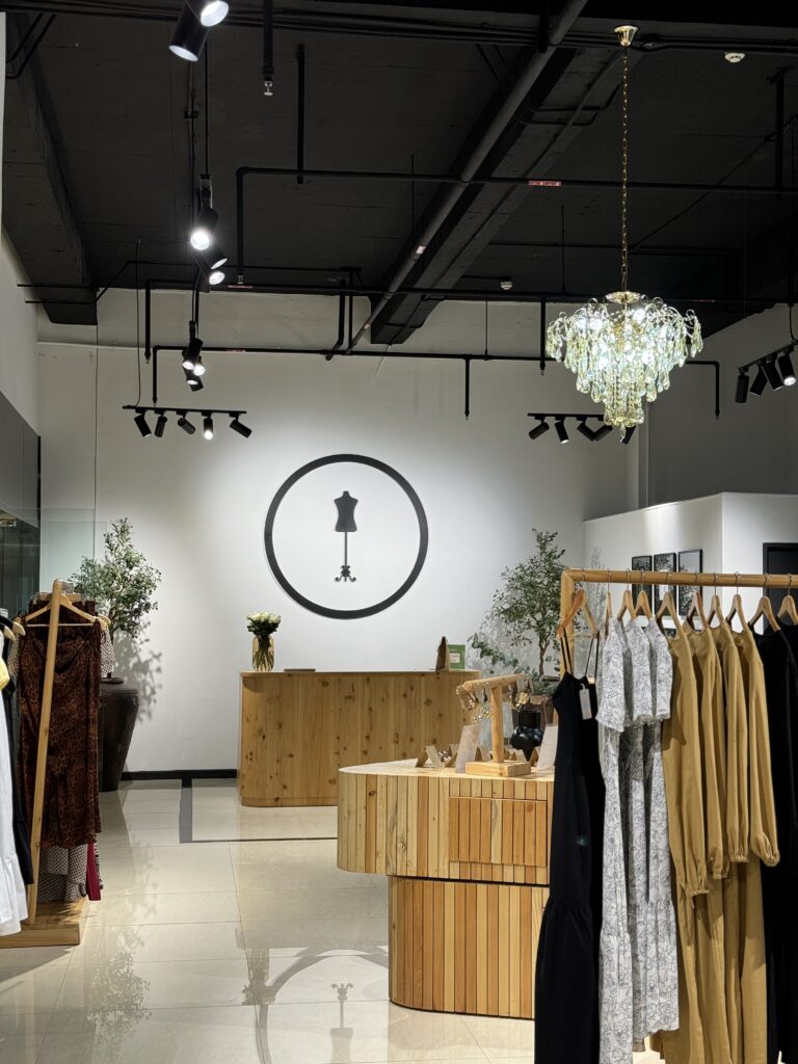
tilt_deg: +2.2
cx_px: 399
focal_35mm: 48
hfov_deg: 30.3
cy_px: 532
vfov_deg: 39.7
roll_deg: -0.7
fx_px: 1475
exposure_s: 1/100
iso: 64
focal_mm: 6.76
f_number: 1.78
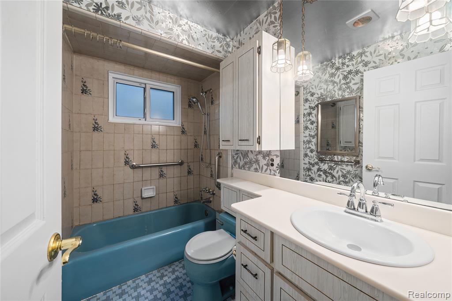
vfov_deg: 90.0
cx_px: 226
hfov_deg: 112.6
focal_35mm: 12
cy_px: 150
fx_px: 151
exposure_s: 1/2
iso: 250
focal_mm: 12
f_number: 8
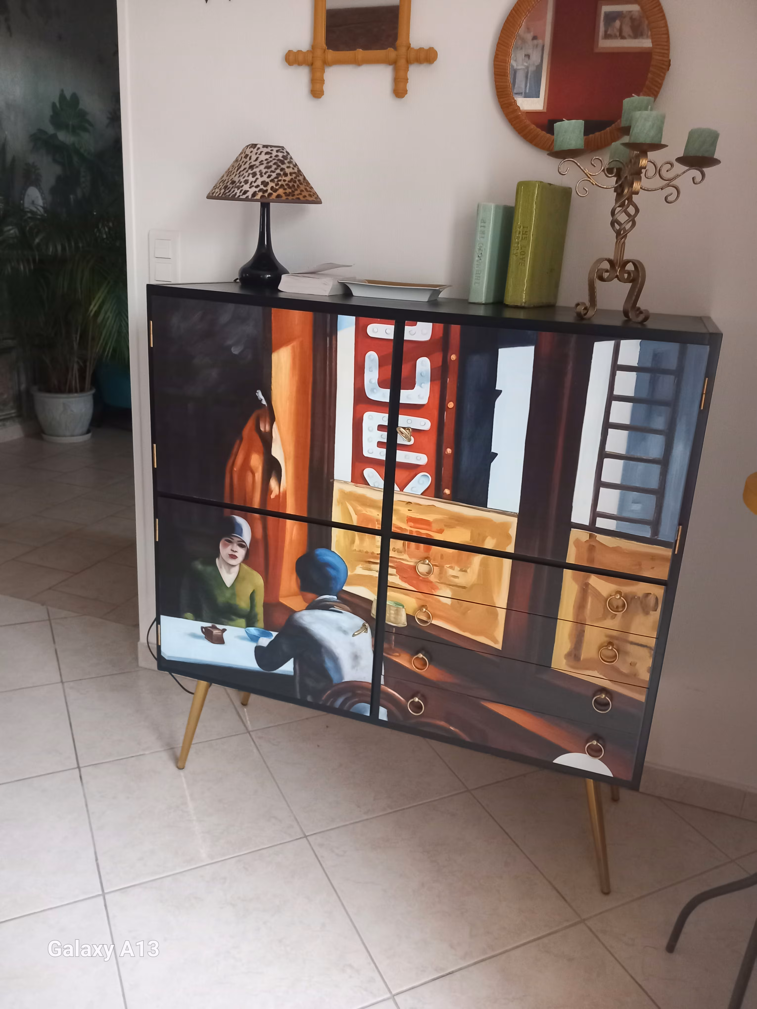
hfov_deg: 51.4
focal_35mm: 27
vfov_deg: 65.3
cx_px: 378
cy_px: 504
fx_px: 787
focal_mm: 4
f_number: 1.8
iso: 500
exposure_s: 1/20
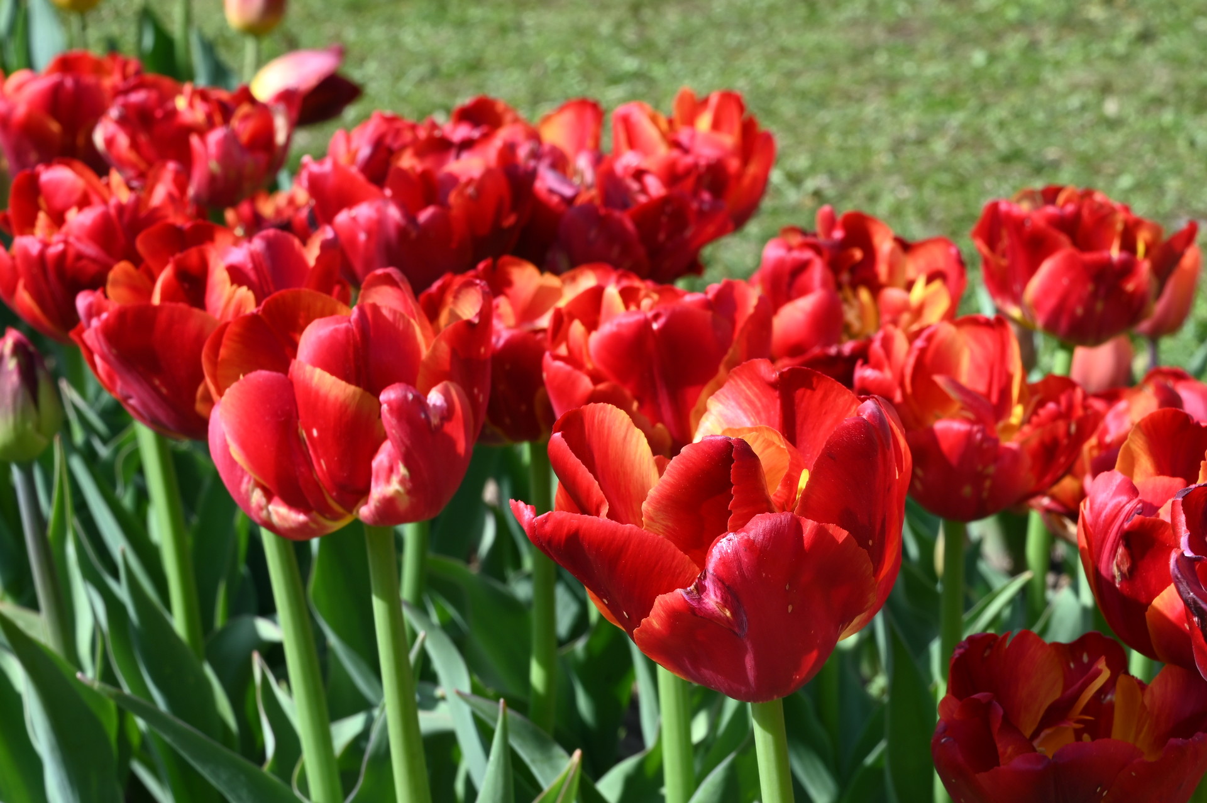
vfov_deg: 21.2
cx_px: 604
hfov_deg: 31.4
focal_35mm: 64
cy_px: 402
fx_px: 2144
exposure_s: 1/60
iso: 140
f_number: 16
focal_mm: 64
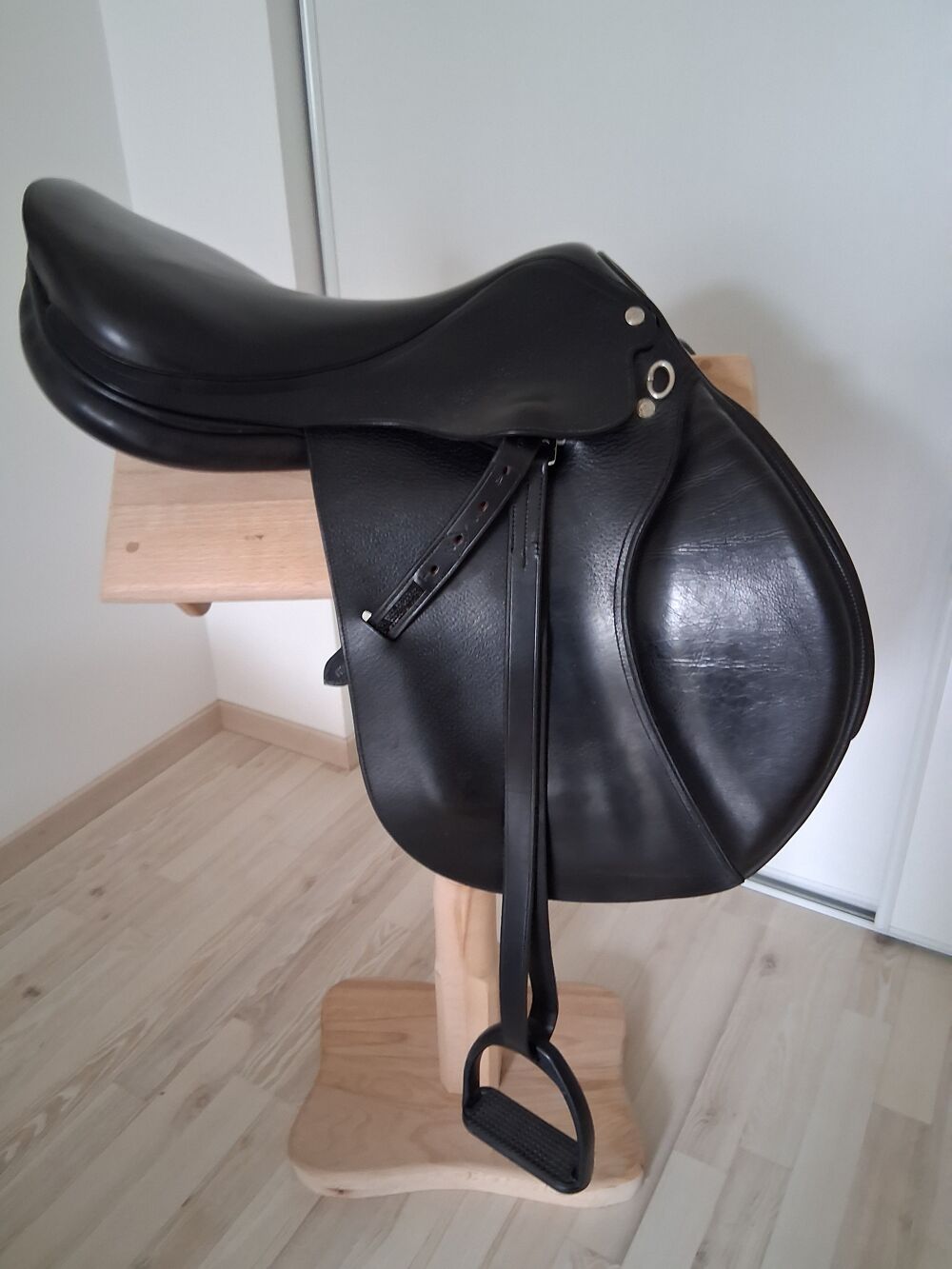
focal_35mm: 26
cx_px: 476
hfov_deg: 53.1
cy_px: 634
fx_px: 953
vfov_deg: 67.3
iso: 500
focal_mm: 3.98
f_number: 1.8
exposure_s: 1/24
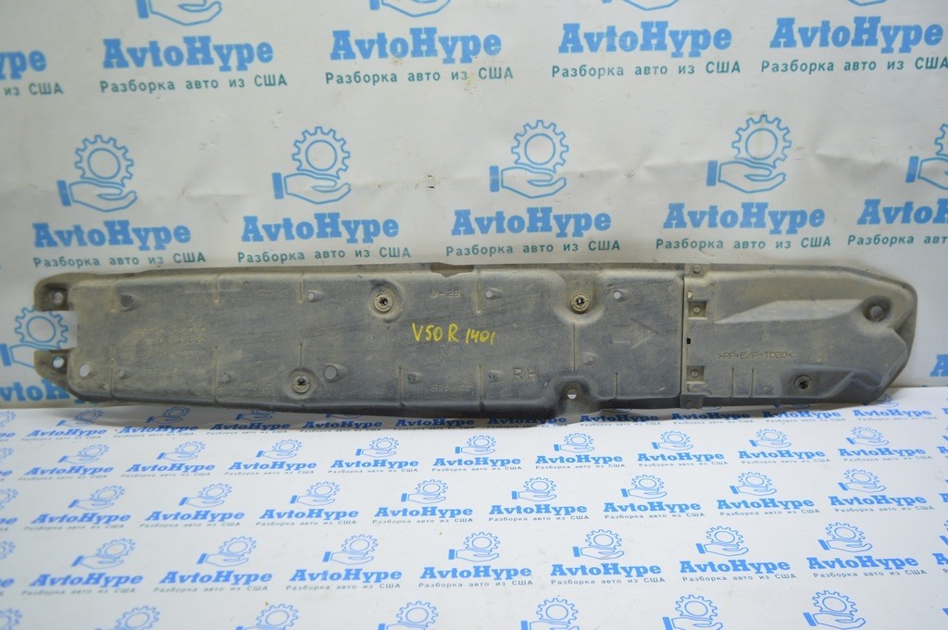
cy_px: 315
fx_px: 710
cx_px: 474
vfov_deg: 47.9
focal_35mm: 27
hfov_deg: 67.4
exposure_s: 1/50
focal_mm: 18
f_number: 3.5
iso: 400
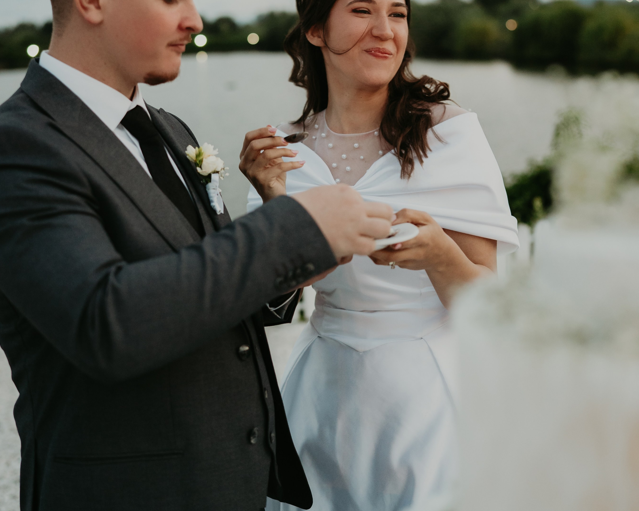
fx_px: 946
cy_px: 205
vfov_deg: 30.2
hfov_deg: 37.3
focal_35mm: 50
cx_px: 322
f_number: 1.8
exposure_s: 1/200
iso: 2000
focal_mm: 35
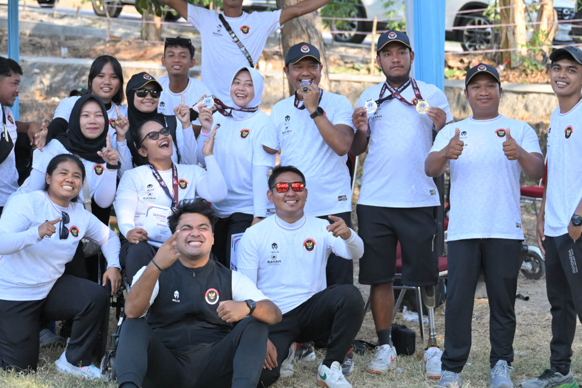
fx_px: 1131
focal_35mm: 70
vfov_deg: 19.5
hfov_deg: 28.8
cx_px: 259
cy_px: 188
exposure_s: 1/6400
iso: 2000
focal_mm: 51
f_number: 2.8
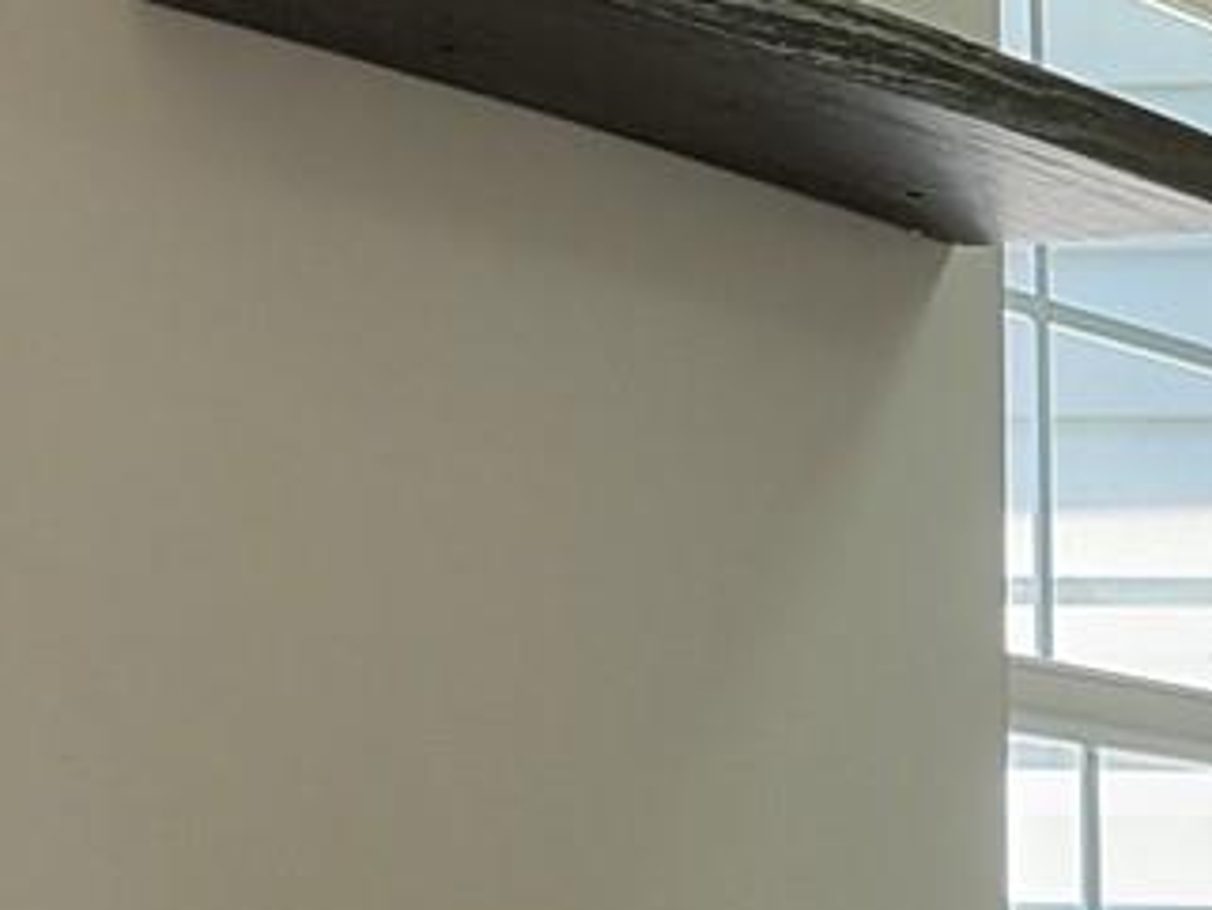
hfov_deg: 10.1
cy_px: 1903
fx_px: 5814
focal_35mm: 166
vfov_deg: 8.4
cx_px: 3051
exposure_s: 1/120
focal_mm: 5.4
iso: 50
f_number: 1.8
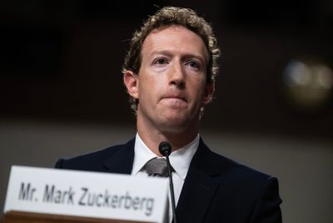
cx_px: 166
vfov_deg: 5.5
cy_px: 112
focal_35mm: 249
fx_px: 2304
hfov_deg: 8.3
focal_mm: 249
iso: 3200
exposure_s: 1/320
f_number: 4
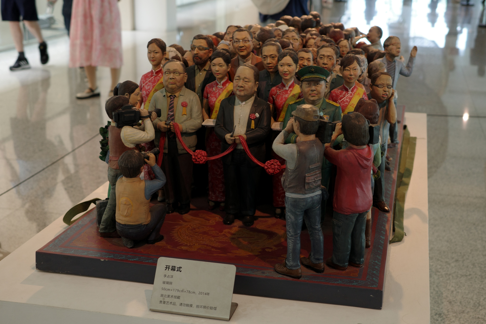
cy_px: 162
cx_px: 243
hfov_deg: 48.5
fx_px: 540
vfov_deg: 33.4
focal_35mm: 40
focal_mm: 26
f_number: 2.8
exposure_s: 1/125
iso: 200
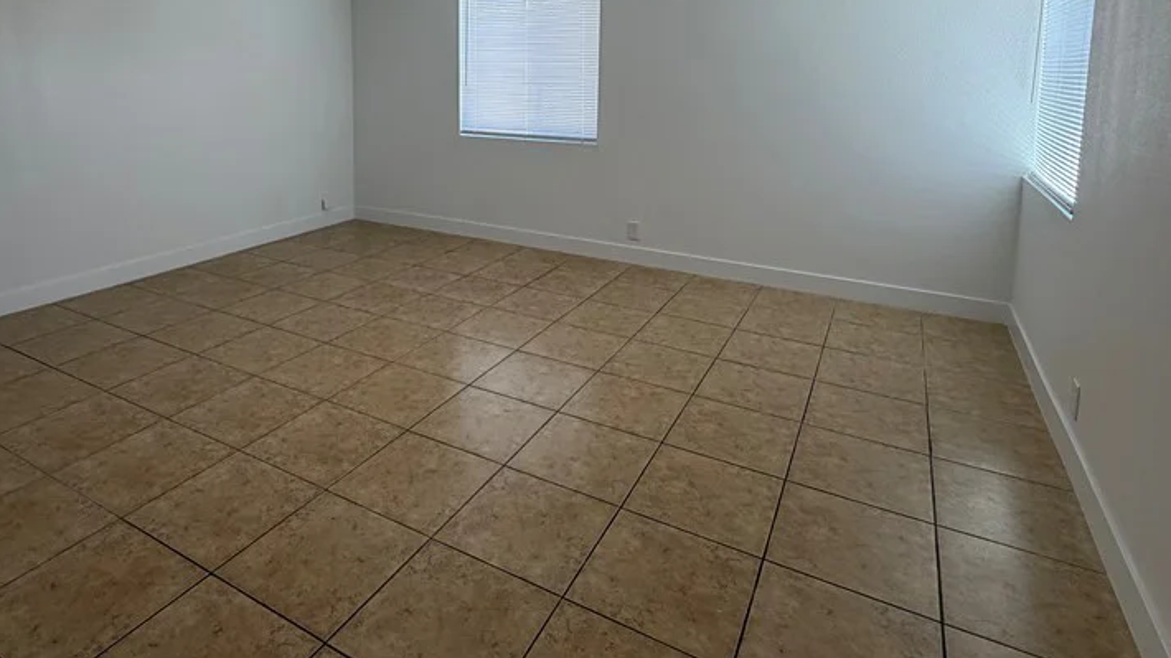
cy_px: 139
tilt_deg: -6.7
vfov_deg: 48.7
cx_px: 500
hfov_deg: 80.7
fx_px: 683
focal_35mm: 22
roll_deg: -0.5
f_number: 2.2
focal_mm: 2.22
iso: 100
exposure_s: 1/120
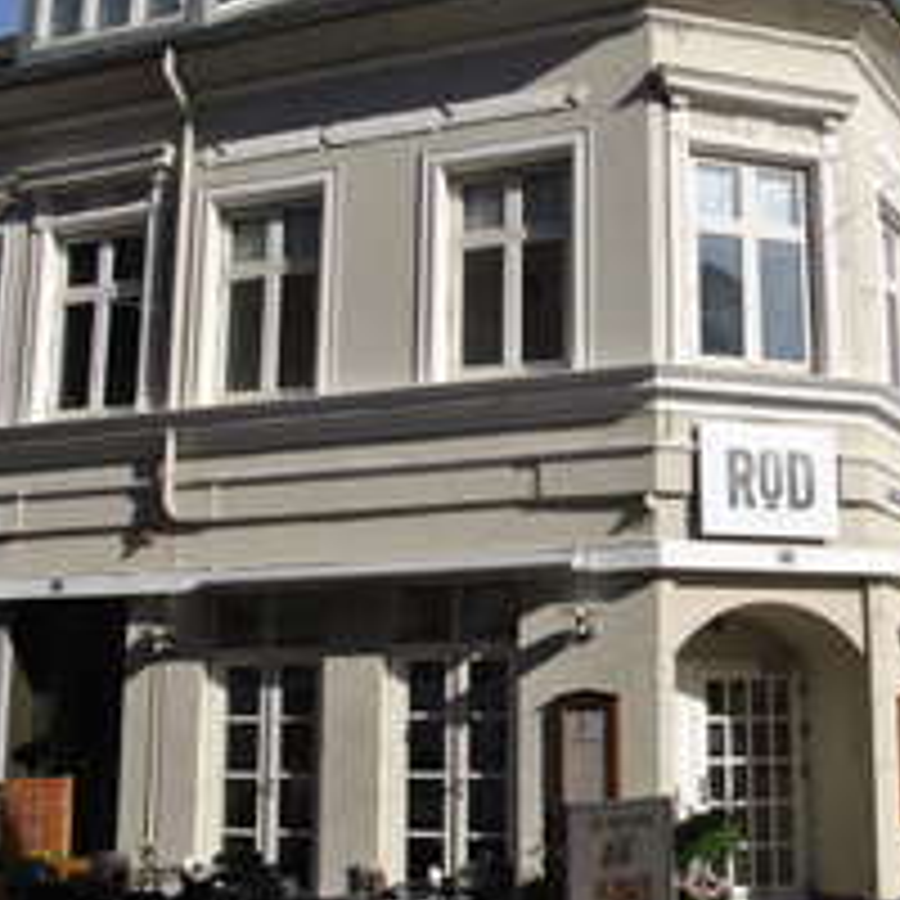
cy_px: 400
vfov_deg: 35.3
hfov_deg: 35.0
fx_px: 1412
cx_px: 612
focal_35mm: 48
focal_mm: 18
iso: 100
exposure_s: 1/250
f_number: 8
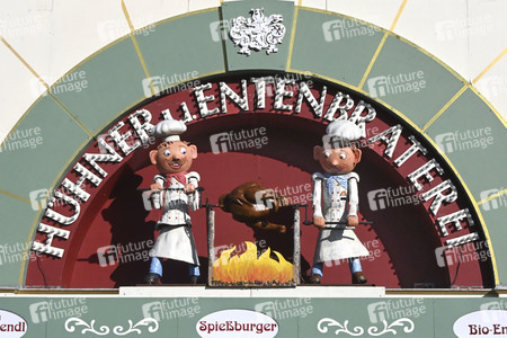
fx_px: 1155
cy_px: 169
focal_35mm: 82
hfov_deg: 24.8
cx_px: 254
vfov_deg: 16.7
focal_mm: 55
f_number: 22
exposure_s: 1/2500
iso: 4000
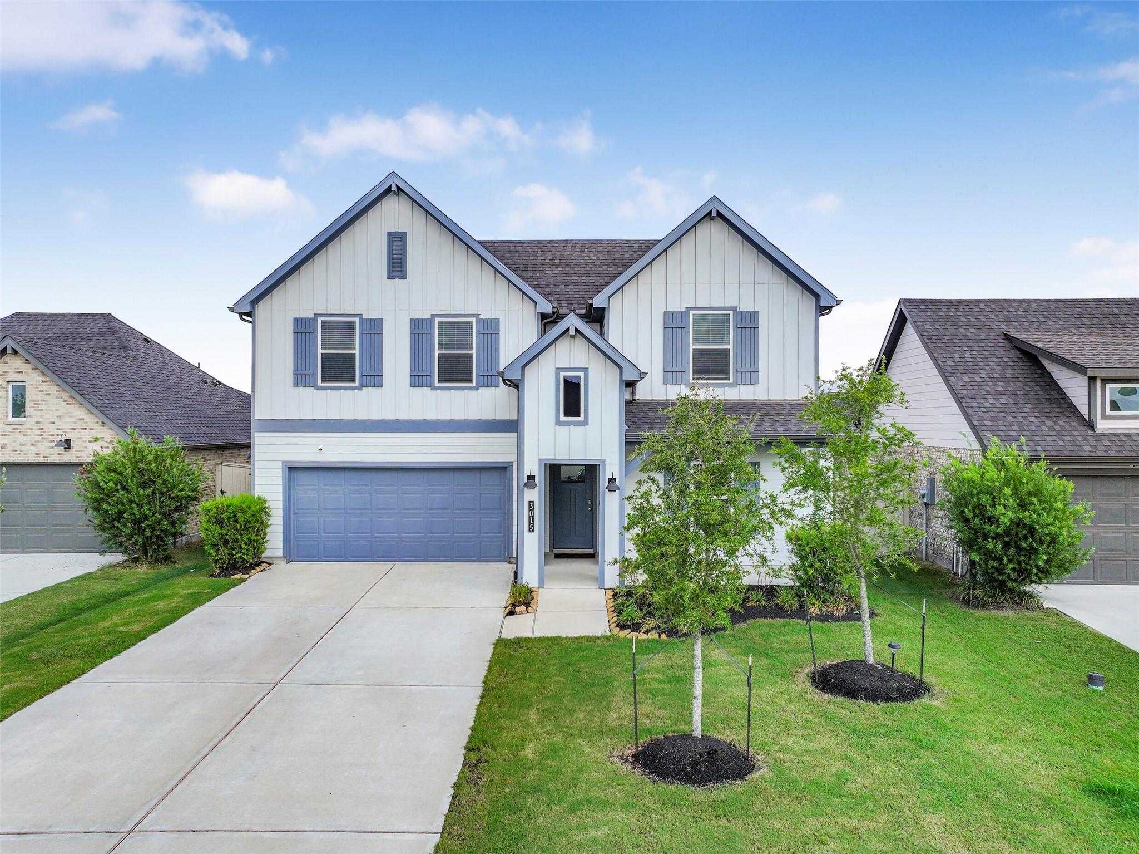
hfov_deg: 71.6
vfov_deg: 56.8
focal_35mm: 24
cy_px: 427
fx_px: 789
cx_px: 570
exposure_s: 1/80
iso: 100
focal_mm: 12.29
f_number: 4
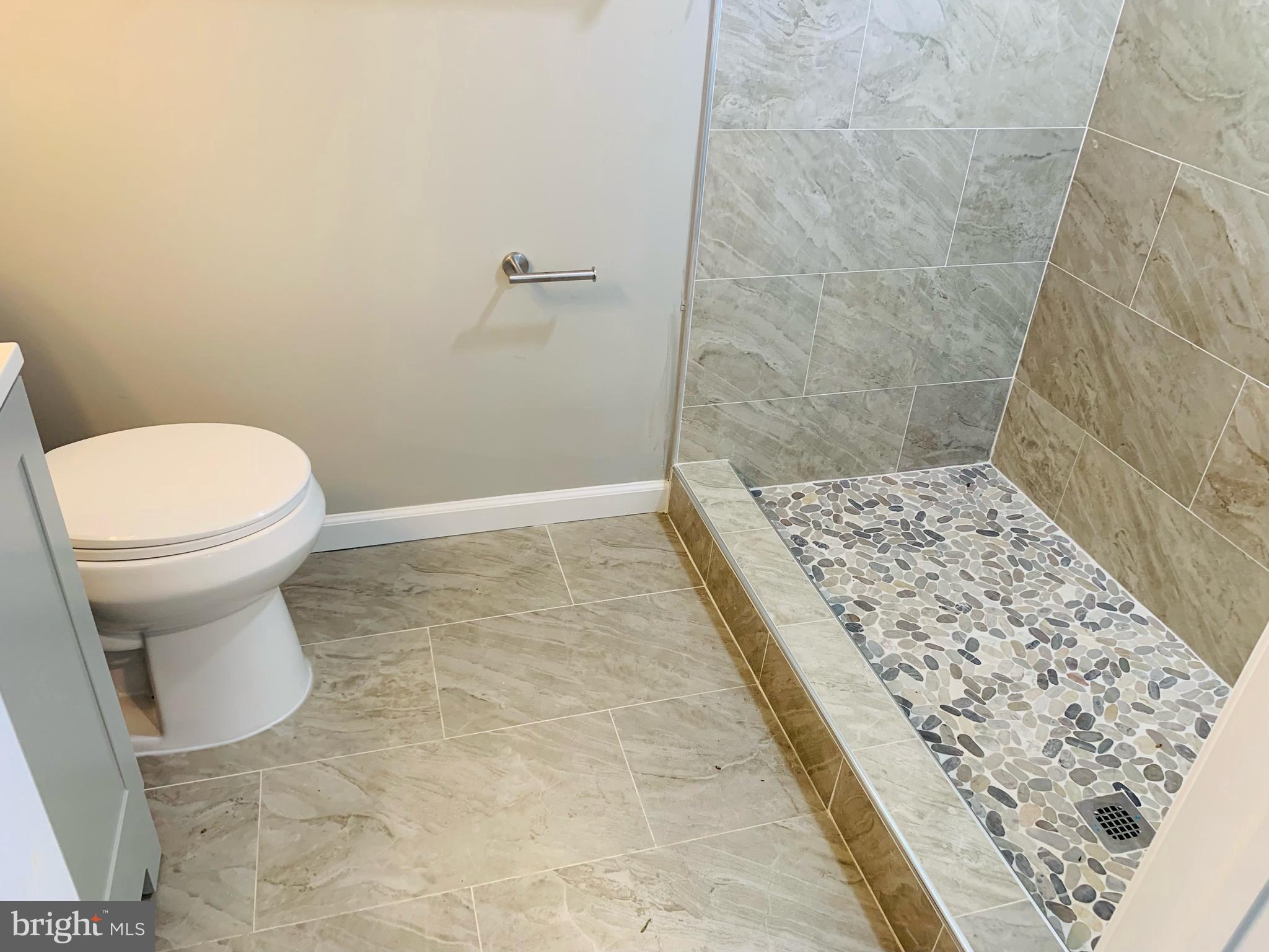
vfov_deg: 53.1
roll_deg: -4.8
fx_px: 953
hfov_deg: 67.3
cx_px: 634
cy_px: 476
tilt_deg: -32.1
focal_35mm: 26
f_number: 1.8
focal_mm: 4.25
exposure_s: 1/60
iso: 80
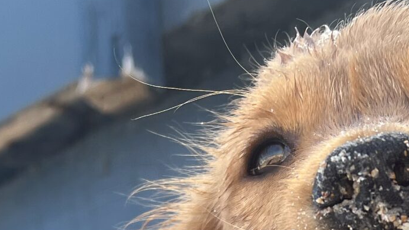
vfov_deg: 10.3
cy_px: 504
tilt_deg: +10.8
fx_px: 1138
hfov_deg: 20.3
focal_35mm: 105
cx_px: 140
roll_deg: +4.1
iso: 50
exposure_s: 1/674
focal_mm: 5.7
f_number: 1.5
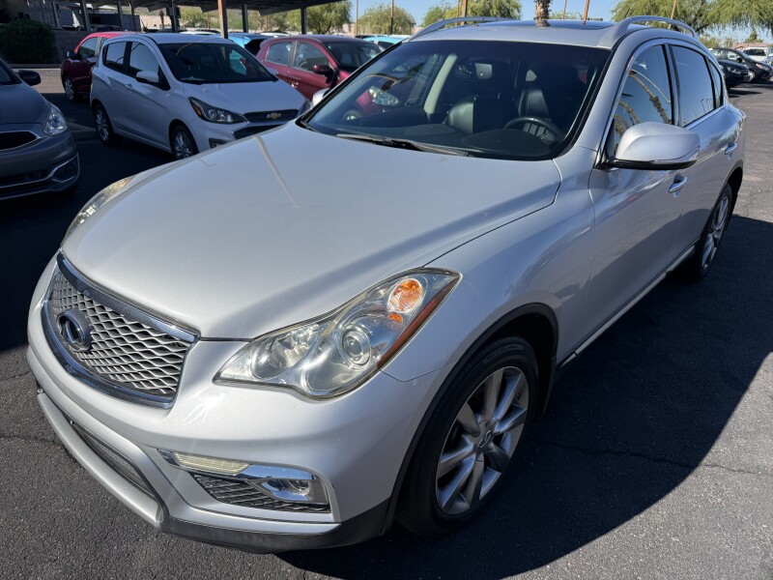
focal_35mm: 24
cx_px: 386
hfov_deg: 71.6
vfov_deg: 56.8
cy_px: 290
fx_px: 536
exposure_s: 1/5319
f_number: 1.78
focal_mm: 6.76
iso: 80
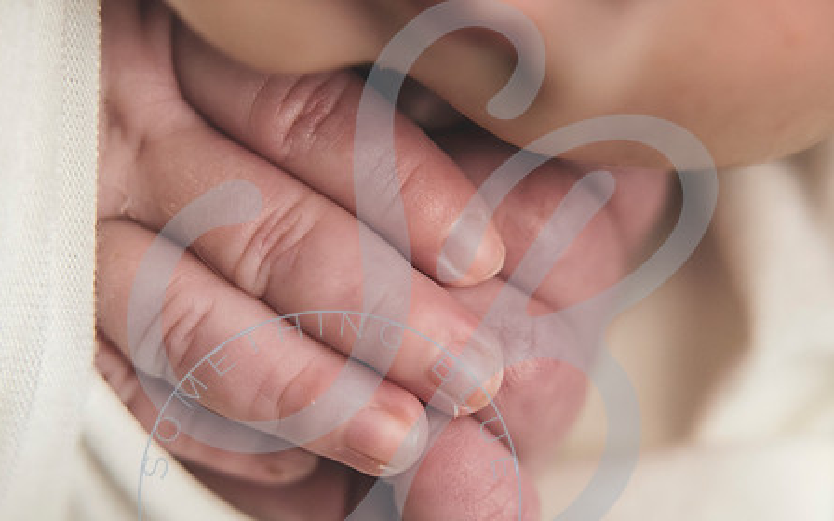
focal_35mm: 103
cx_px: 423
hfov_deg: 20.2
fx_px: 2341
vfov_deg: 12.7
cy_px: 345
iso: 2000
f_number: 5.6
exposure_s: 1/125
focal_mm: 78
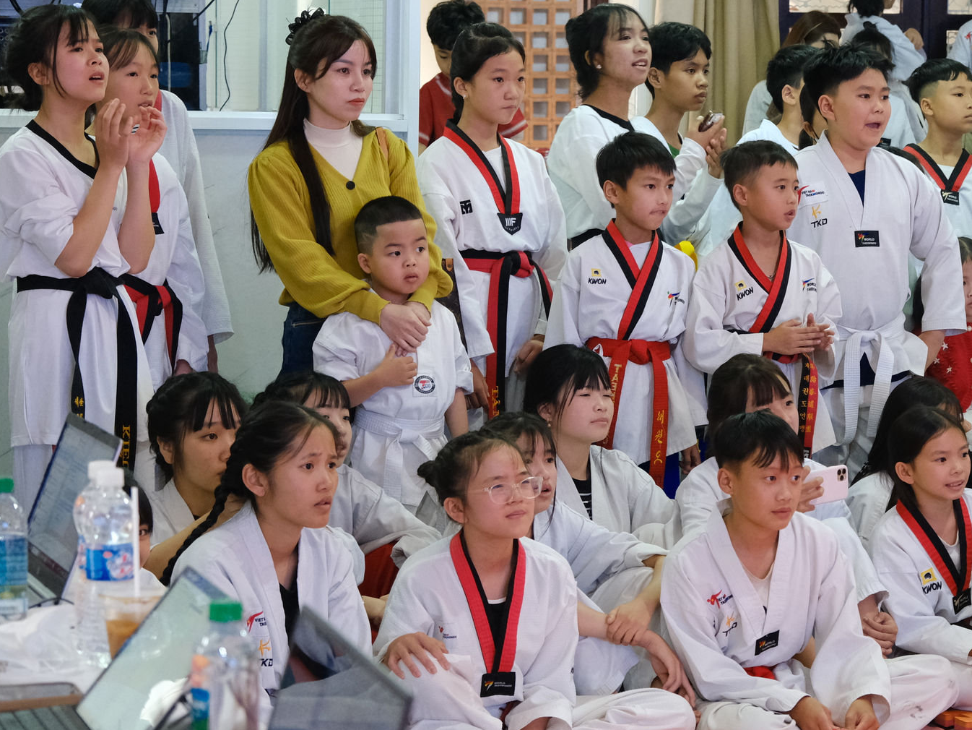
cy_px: 330
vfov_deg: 15.1
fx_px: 2752
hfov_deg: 19.9
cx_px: 667
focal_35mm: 98
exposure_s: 1/80
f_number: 4.5
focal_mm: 44.7
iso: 2500
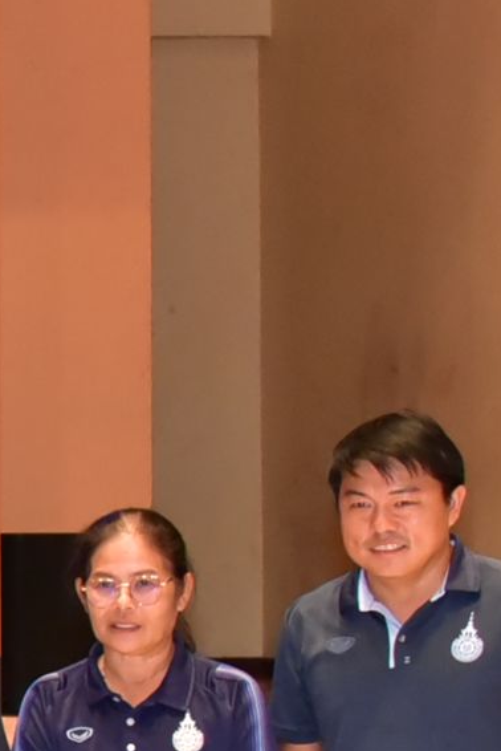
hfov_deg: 7.9
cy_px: 549
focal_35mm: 159
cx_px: -778
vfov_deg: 12.9
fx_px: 3315
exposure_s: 1/125
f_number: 5.6
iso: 4000
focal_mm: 36
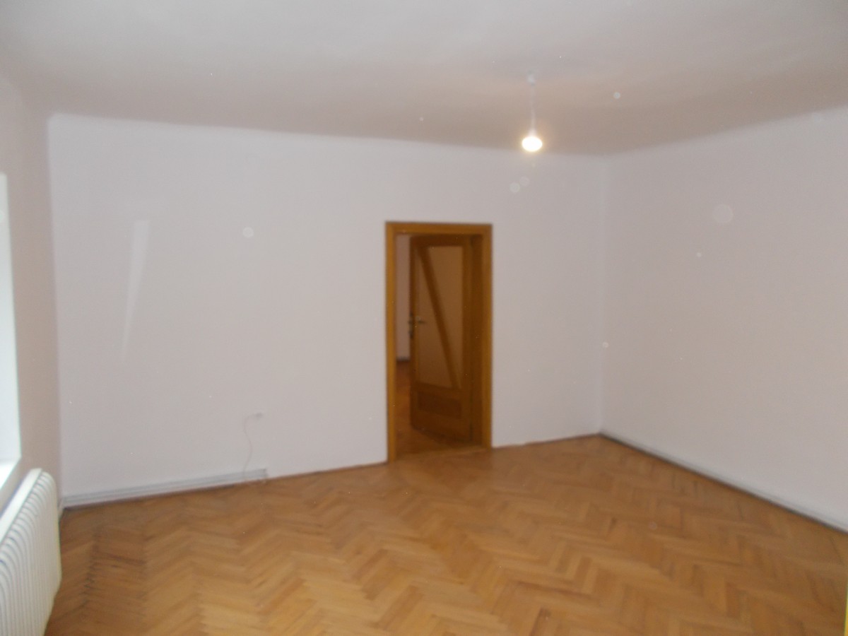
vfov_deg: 53.1
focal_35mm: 26
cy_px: 318
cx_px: 424
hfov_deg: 67.3
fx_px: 637
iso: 200
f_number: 3.2
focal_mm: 4.6
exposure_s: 1/25
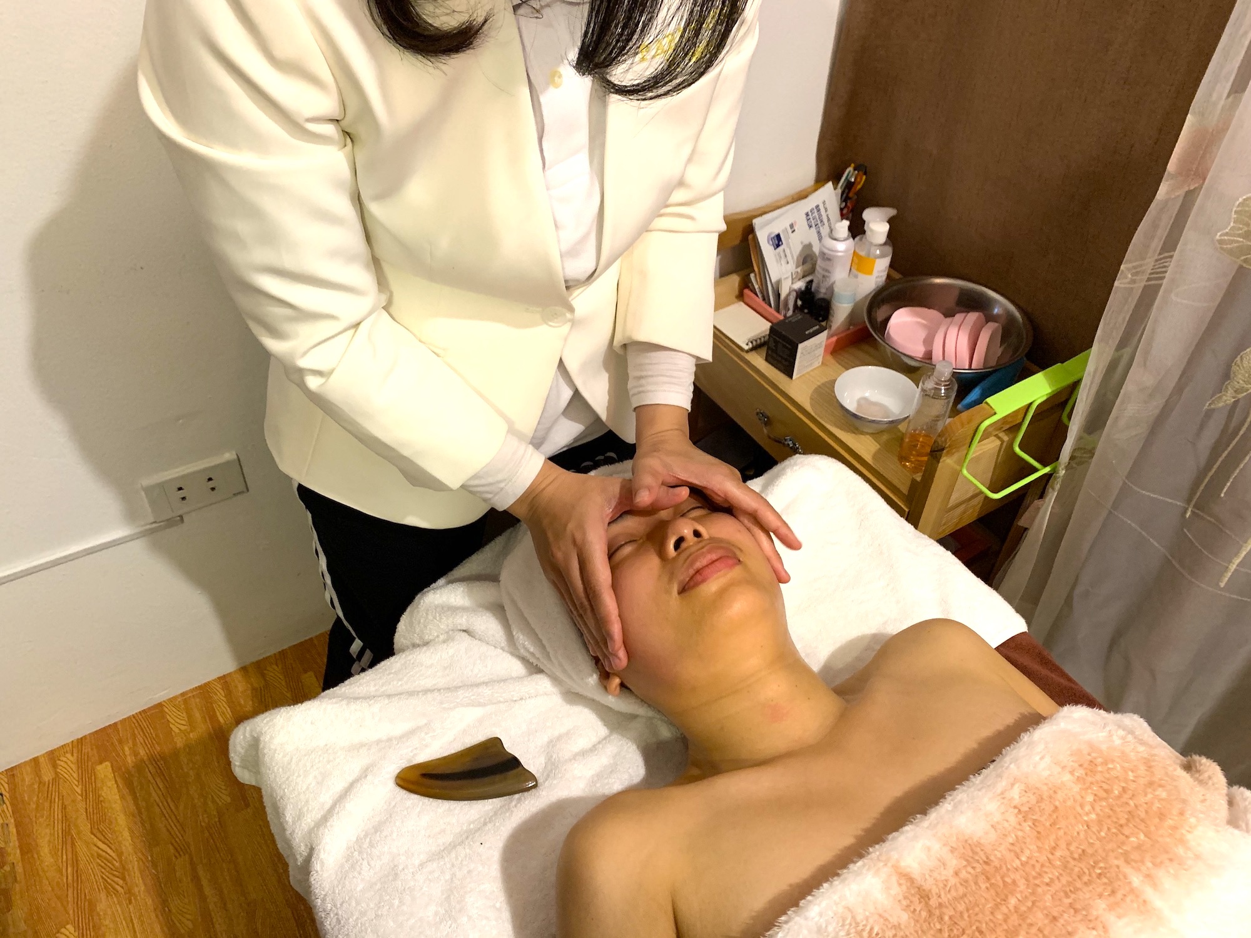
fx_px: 940
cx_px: 626
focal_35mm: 26
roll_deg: -3.0
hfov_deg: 67.3
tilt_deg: -43.2
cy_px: 469
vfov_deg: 53.1
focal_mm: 4.25
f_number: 1.8
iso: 400
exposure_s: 1/33
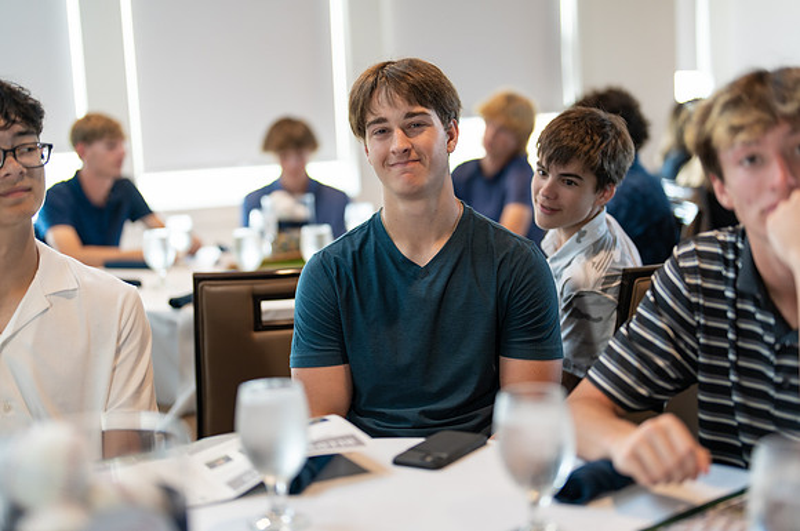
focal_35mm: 50
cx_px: 401
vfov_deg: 26.7
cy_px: 266
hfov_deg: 39.3
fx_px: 1120
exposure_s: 1/320
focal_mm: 50
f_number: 1.2
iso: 250
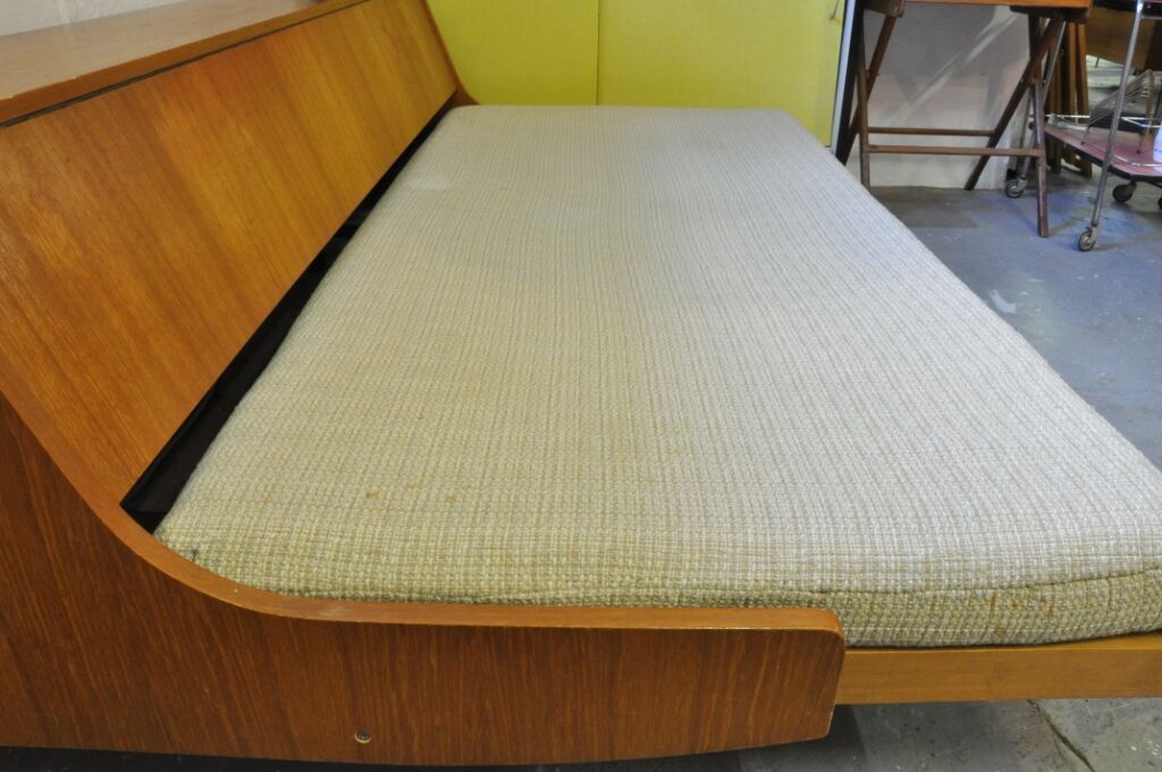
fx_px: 870
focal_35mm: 27
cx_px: 581
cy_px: 386
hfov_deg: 67.4
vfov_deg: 47.8
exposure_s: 2
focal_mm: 18
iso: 800
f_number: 22
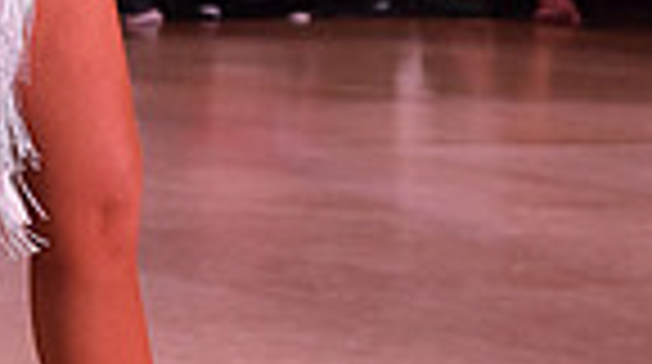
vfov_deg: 3.7
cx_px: -88
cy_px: -301
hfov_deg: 6.6
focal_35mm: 328
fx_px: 5661
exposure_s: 1/320
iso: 2500
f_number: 6.3
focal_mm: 78
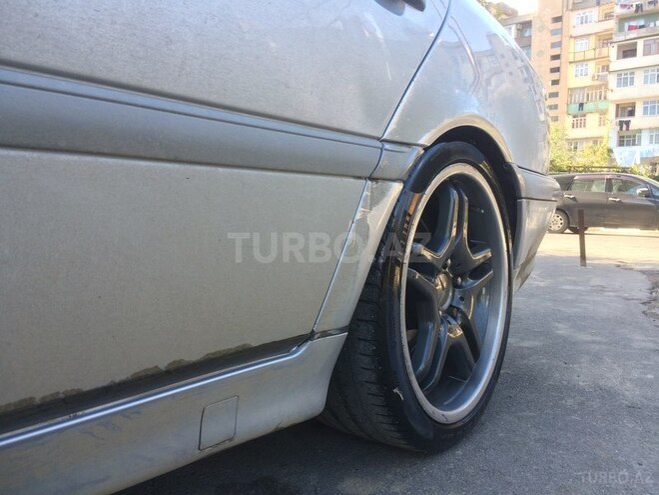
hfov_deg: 61.7
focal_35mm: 29
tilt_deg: -5.3
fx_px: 552
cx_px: 330
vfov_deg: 48.2
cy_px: 248
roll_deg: -2.2
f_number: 2.2
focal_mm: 4.15
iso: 32
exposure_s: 1/123
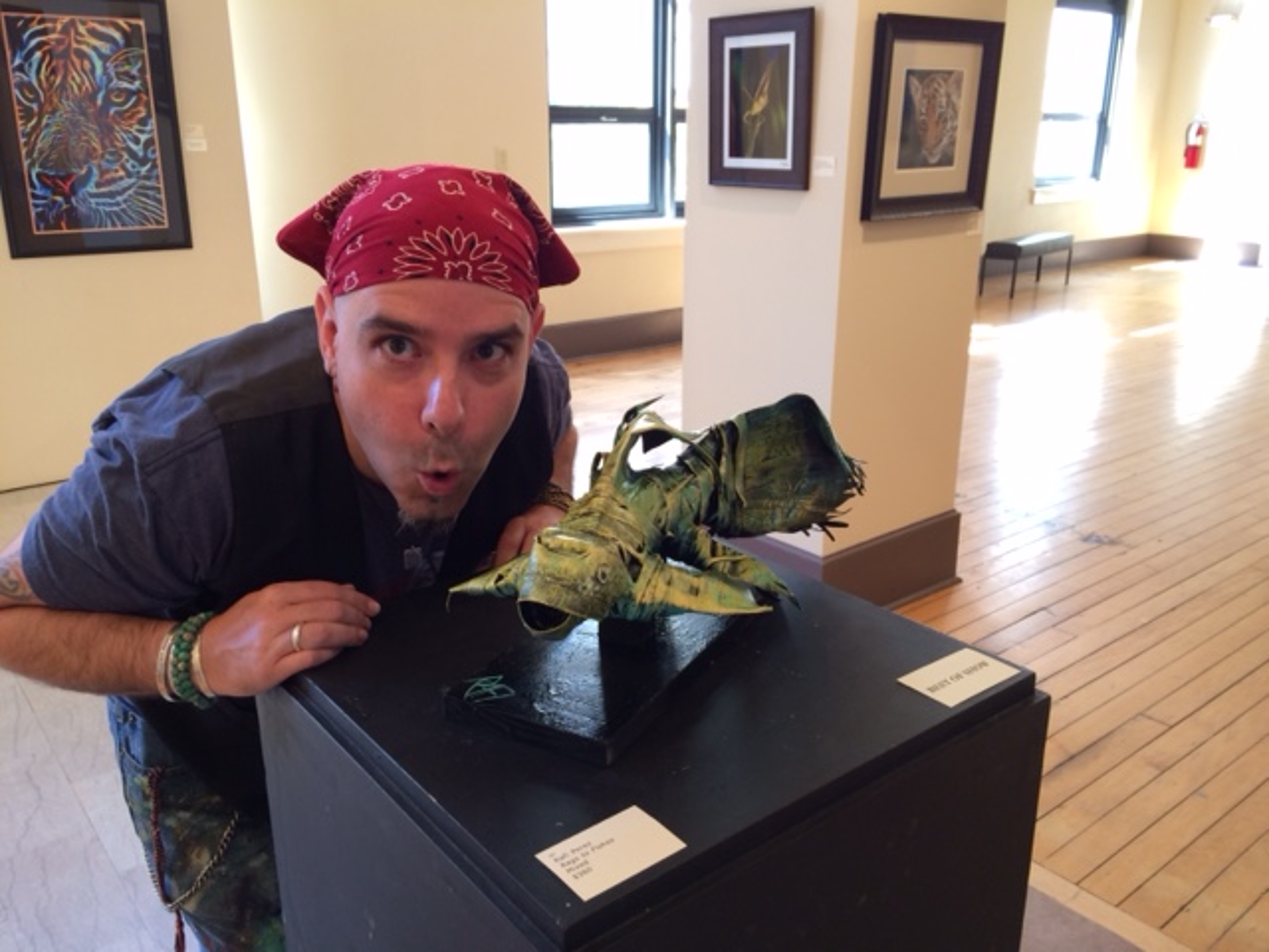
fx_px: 1063
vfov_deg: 48.2
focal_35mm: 29
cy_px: 476
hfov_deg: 61.7
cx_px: 634
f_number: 2.2
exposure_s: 1/30
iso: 64
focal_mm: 4.15
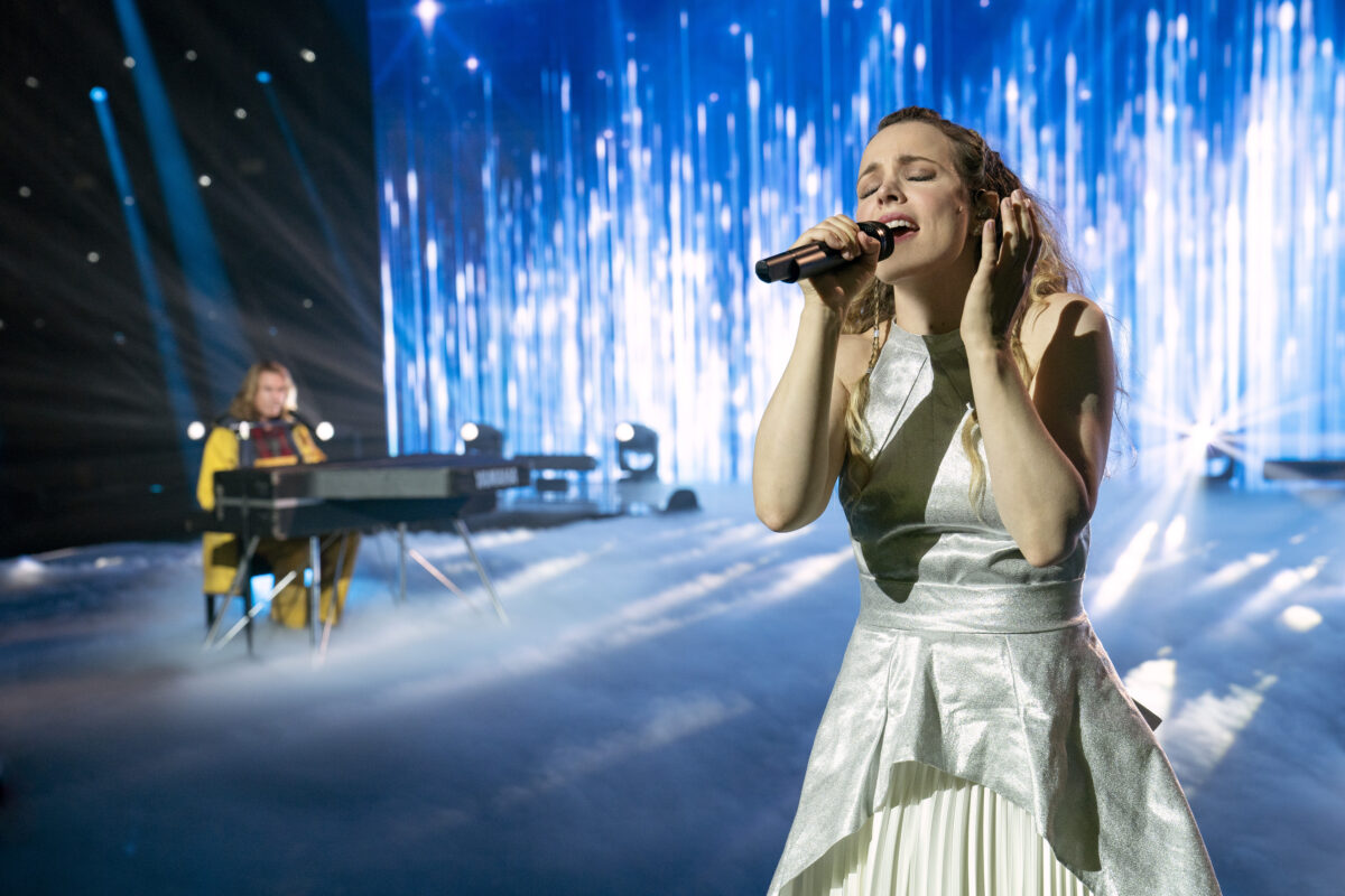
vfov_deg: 27.0
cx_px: 672
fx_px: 1868
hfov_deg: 39.6
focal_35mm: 50
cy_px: 448
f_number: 4.5
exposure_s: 1/160
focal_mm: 50
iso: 1600
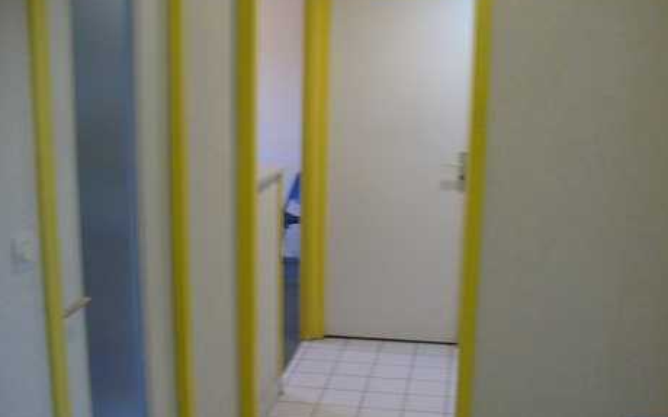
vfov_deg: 29.1
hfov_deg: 45.2
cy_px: 264
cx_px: 373
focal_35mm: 44
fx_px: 801
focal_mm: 6.1
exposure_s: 1/13
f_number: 2.8
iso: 200
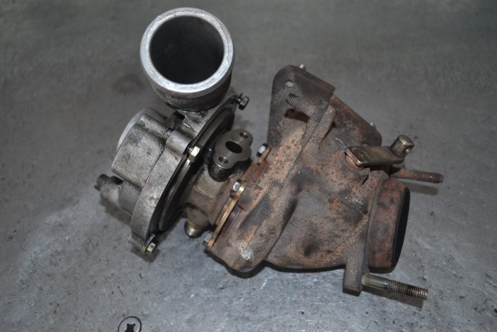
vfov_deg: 40.0
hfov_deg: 57.2
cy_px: 166
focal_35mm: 33
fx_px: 456
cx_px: 248
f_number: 3.8
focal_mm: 22
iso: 320
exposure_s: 1/60
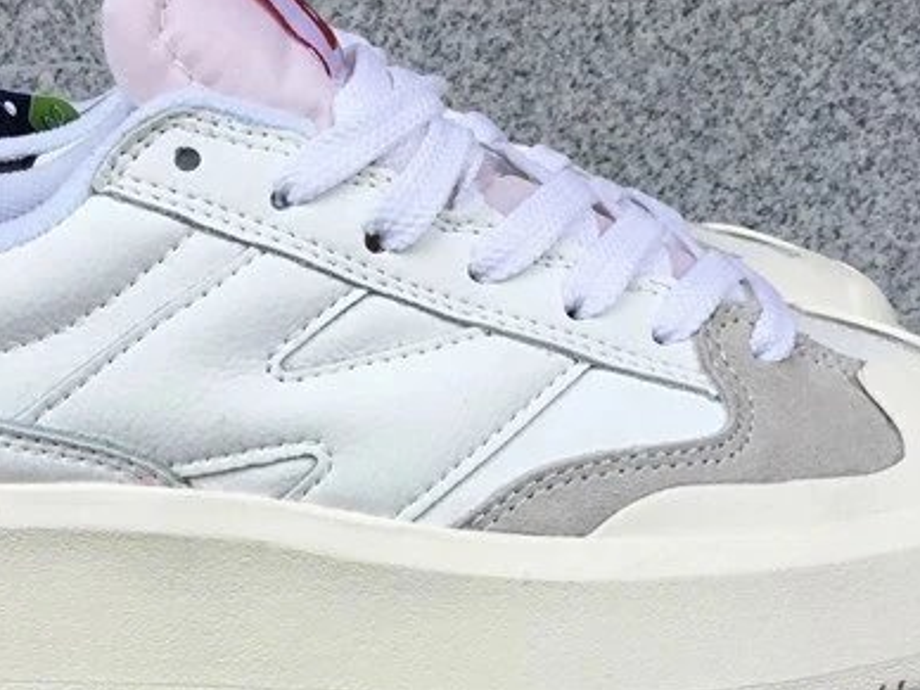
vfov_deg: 20.0
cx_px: 360
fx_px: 1914
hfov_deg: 27.0
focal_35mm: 72
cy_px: 641
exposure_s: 1/460
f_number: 2.4
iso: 25
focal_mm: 3.3
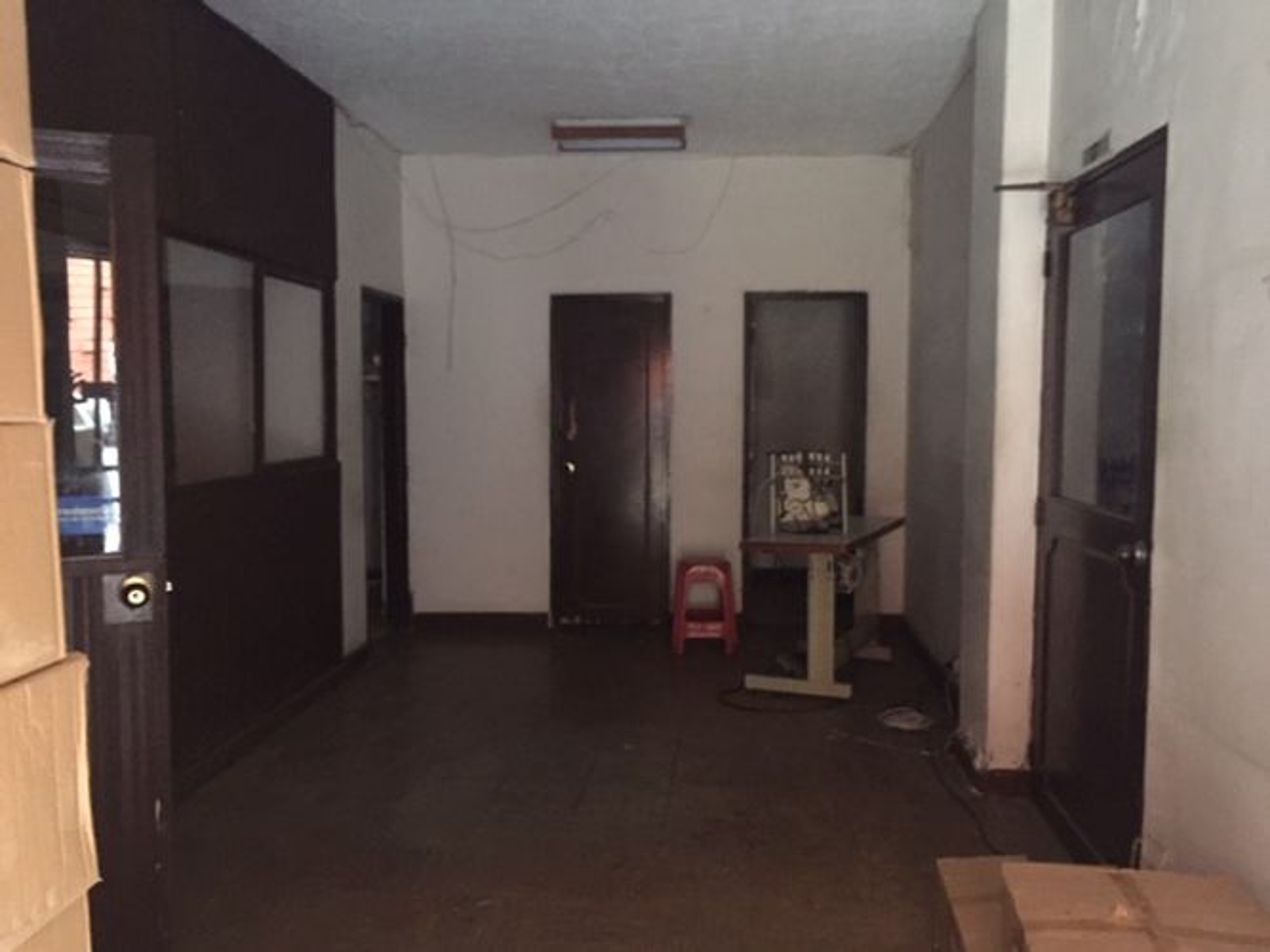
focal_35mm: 29
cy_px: 476
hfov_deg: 61.7
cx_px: 635
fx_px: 1064
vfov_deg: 48.2
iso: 640
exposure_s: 1/15
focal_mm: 4.15
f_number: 2.2
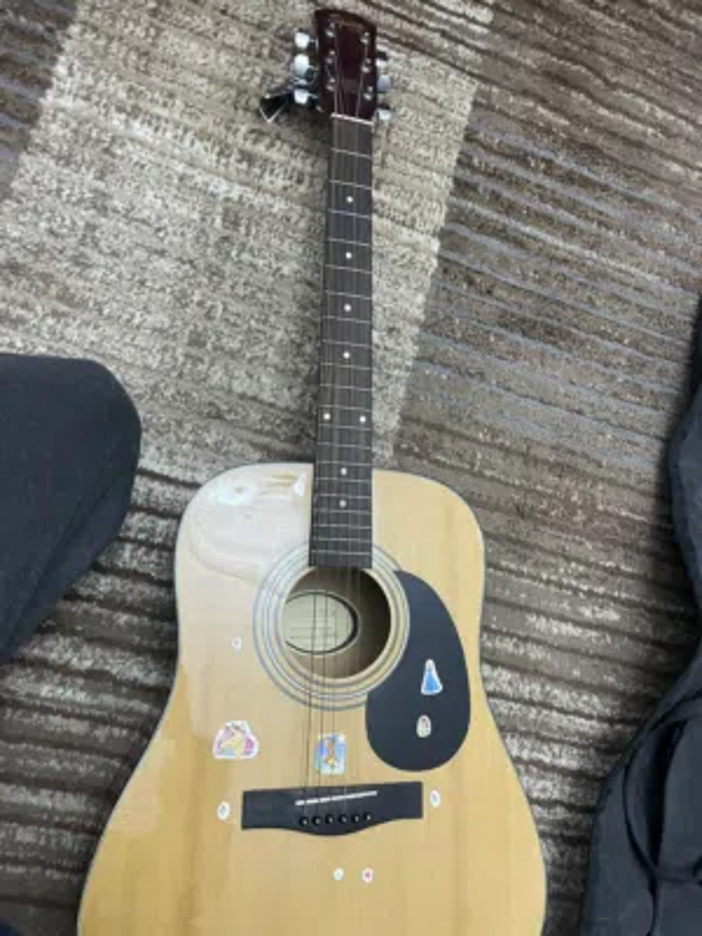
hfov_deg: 53.1
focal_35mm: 26
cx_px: 351
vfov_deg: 67.3
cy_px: 468
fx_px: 703
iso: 400
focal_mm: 4.2
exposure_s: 1/50
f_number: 1.6
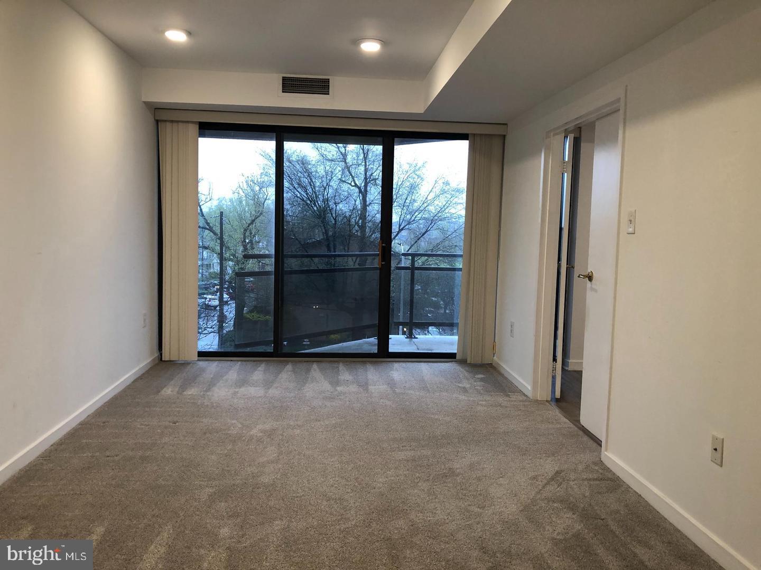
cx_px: 380
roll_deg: -1.1
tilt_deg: -4.7
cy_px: 285
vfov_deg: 49.7
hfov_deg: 63.4
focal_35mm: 28
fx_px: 616
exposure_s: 1/30
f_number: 1.8
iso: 32
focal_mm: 4
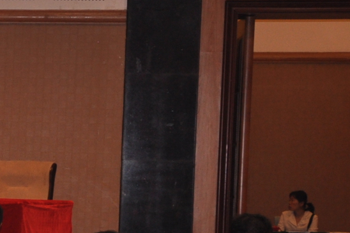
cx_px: -298
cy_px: 240
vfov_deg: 7.7
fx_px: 1709
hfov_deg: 10.9
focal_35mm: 176
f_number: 4.2
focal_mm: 30
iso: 320
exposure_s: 1/30
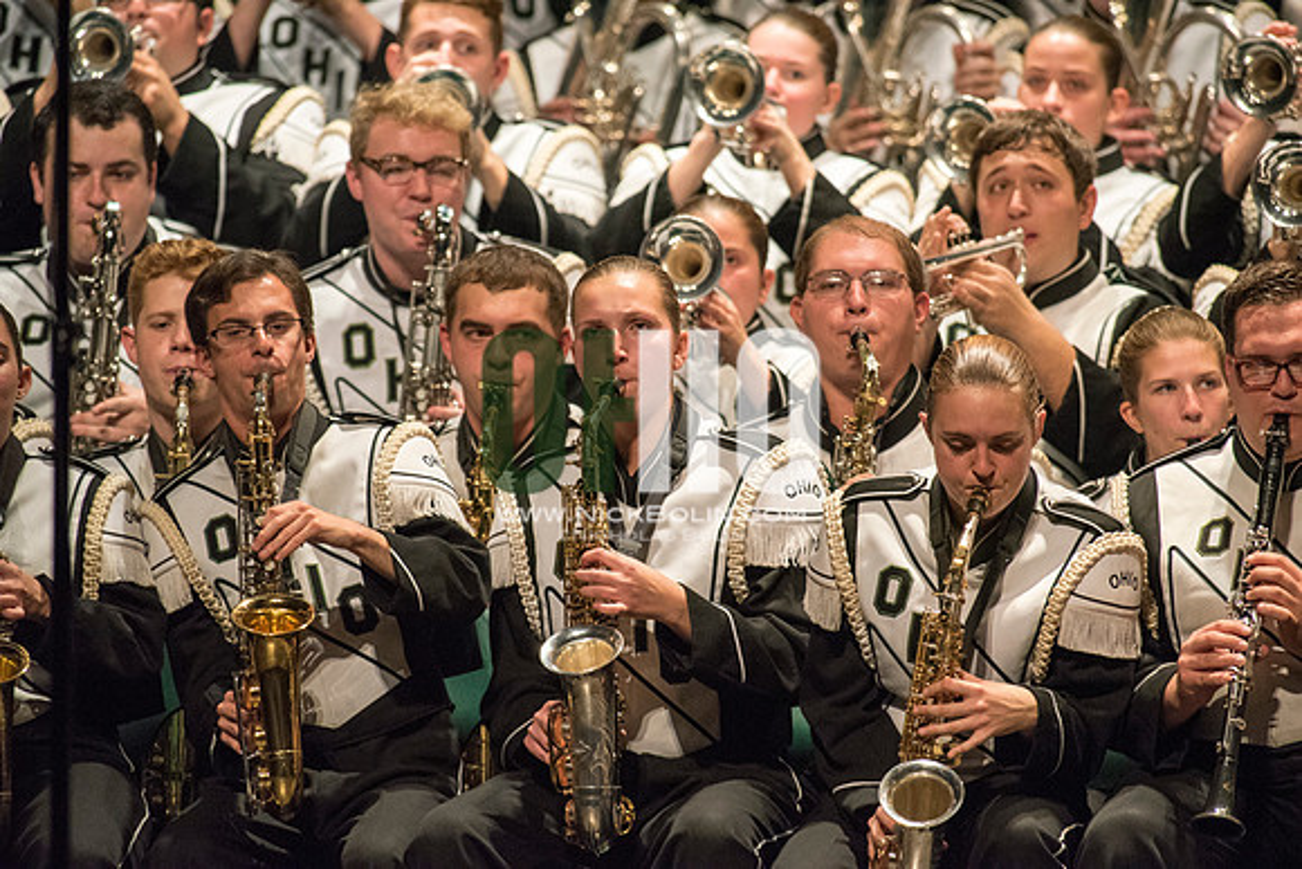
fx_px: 21704
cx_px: 651
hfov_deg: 3.4
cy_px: 434
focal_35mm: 600
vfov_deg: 2.3
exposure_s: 1/320
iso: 4000
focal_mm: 600
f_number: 5.6
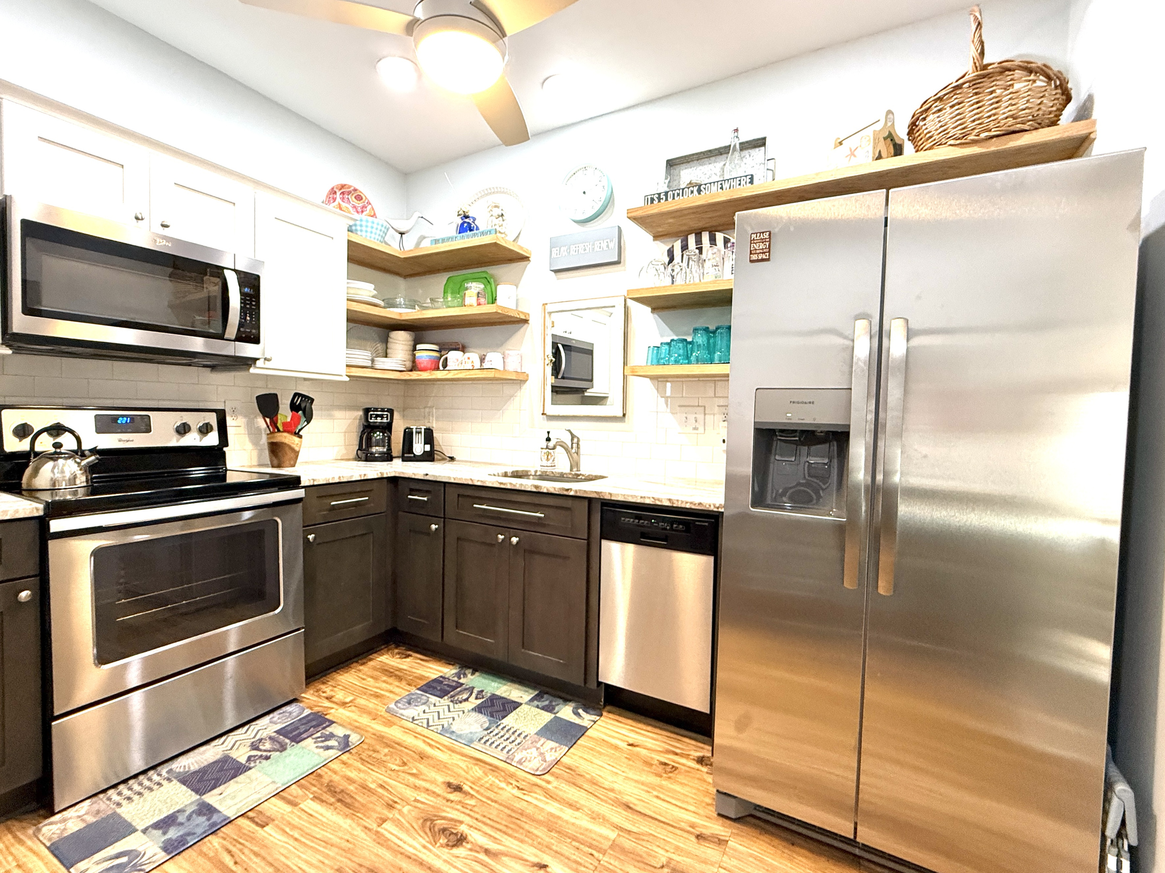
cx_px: 582
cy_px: 436
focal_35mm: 14
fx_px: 471
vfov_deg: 85.7
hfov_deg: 102.1
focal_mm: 2.22
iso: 320
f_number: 2.2
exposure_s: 1/60
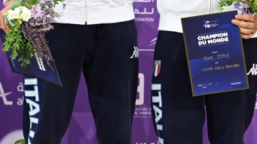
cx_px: 284
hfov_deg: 9.4
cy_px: -54
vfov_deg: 5.3
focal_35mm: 227
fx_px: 1547
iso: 1000
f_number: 4
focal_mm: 58
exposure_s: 1/320
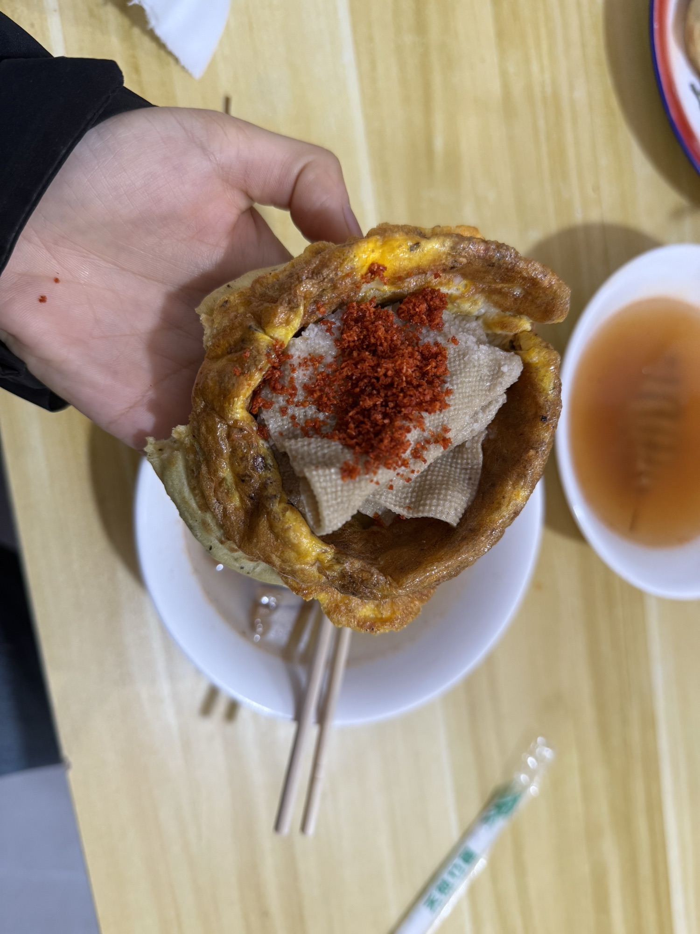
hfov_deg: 56.8
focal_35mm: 24
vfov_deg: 71.6
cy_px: 467
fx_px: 647
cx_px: 350
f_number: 1.78
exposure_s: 1/50
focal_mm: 6.76
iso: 250
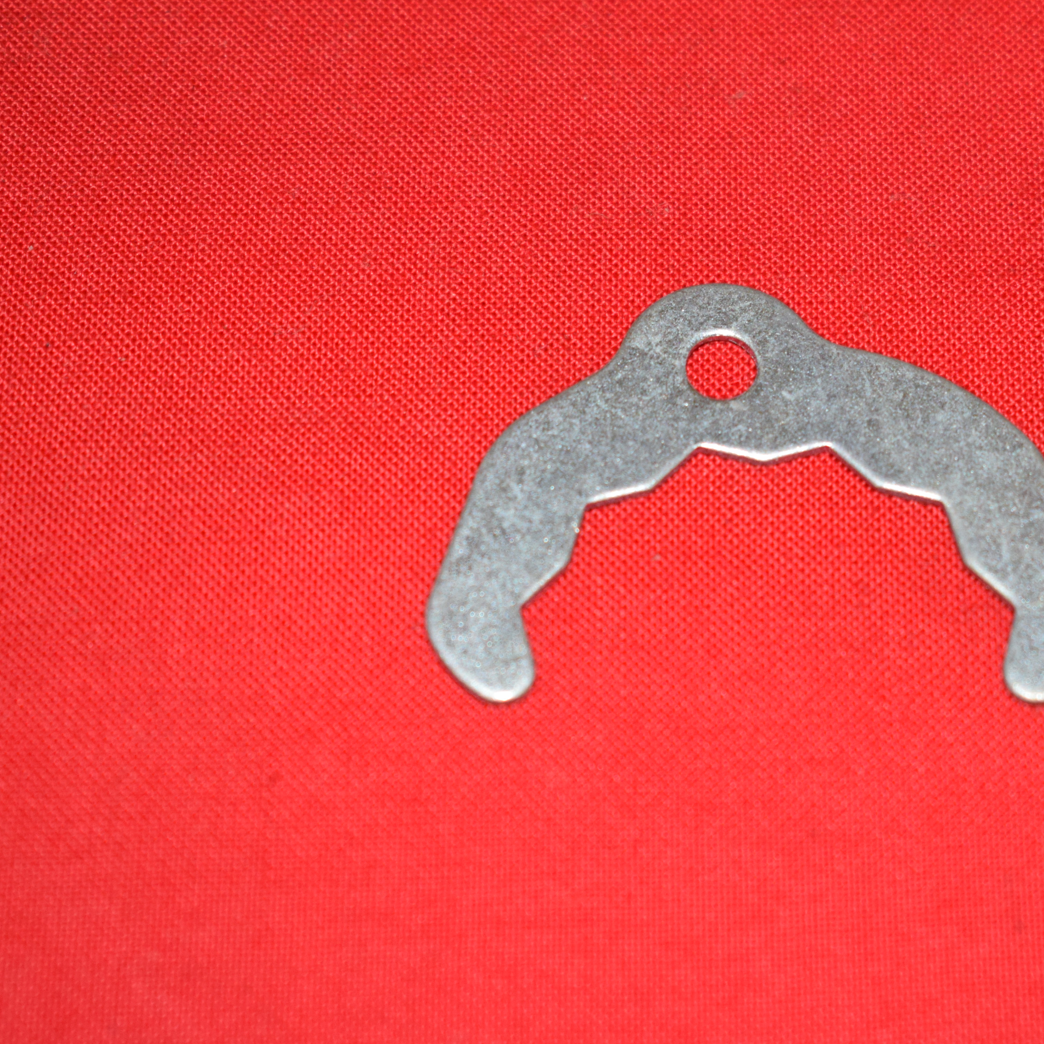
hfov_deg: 16.4
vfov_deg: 16.5
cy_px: 520
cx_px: 768
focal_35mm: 106
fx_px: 3605
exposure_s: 1/200
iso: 1250
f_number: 5.6
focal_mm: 55
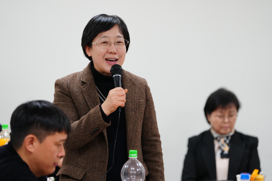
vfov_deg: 9.3
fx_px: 1118
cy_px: 90
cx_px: 136
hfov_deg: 13.9
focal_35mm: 148
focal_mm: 148
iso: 800
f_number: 2.8
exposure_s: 1/160
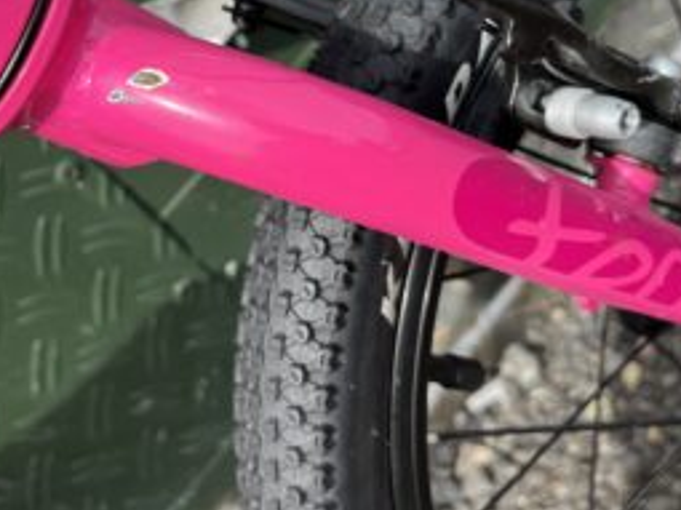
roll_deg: +41.7
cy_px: 115
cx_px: 264
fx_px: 964
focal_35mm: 49
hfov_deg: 38.7
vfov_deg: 29.1
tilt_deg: -28.2
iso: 50
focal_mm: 5.1
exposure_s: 1/1252
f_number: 1.6
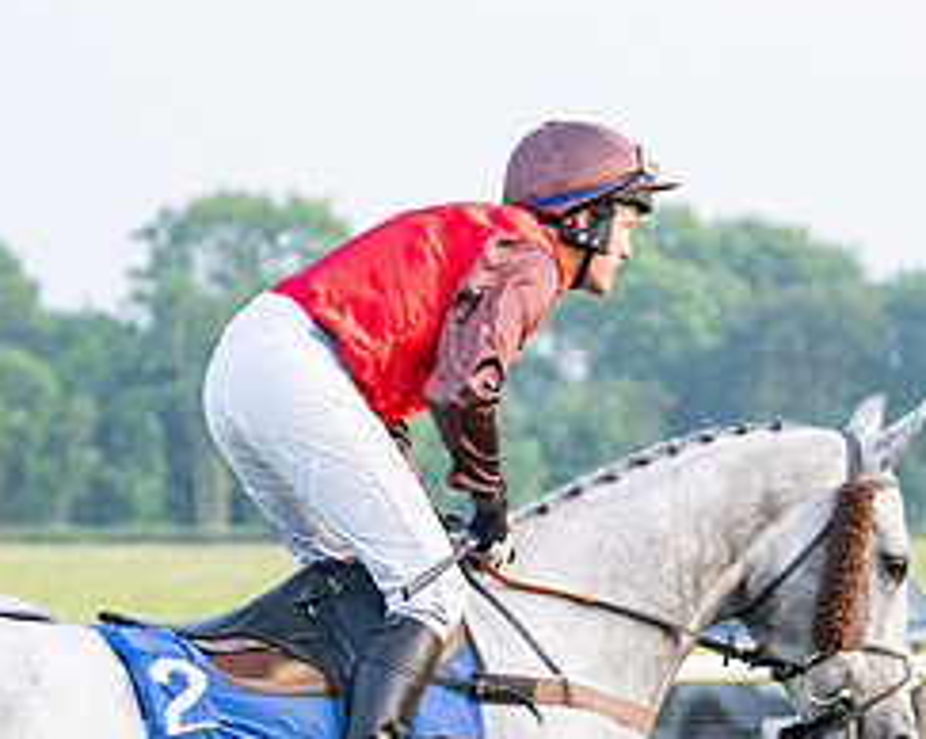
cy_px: 812
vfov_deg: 4.6
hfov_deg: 5.8
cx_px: 445
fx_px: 9146
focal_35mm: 334
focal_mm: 110
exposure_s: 1/640
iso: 400
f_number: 4
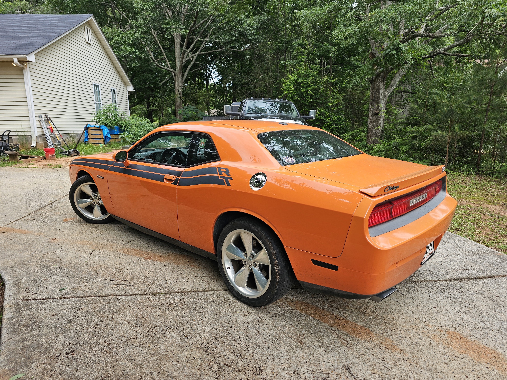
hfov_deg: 73.9
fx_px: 337
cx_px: 254
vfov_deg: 58.9
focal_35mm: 23
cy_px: 190
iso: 12
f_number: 1.7
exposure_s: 1/180
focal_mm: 6.3
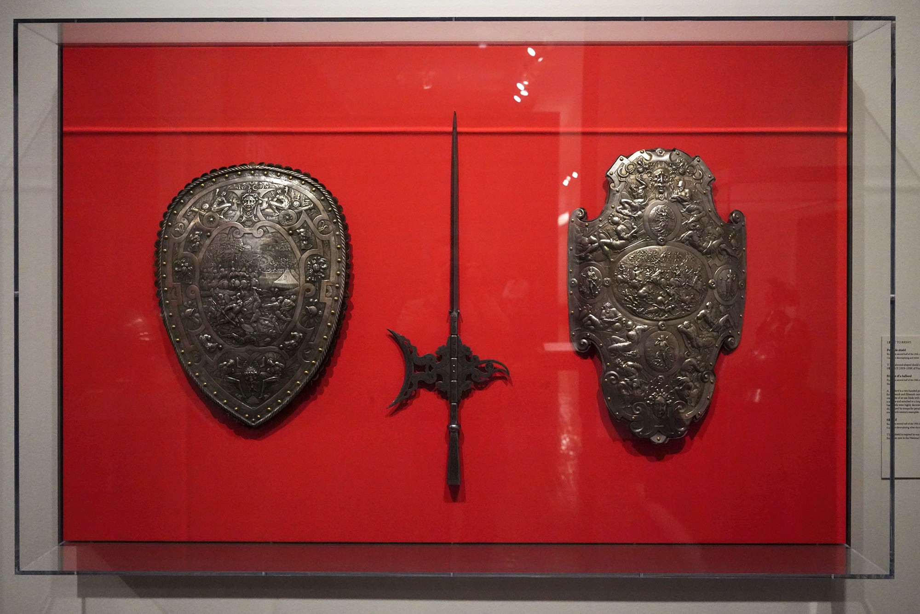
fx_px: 792
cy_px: 307
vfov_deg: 42.3
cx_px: 460
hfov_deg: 60.3
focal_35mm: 31
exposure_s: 1/100
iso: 8000
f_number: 4.5
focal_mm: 31
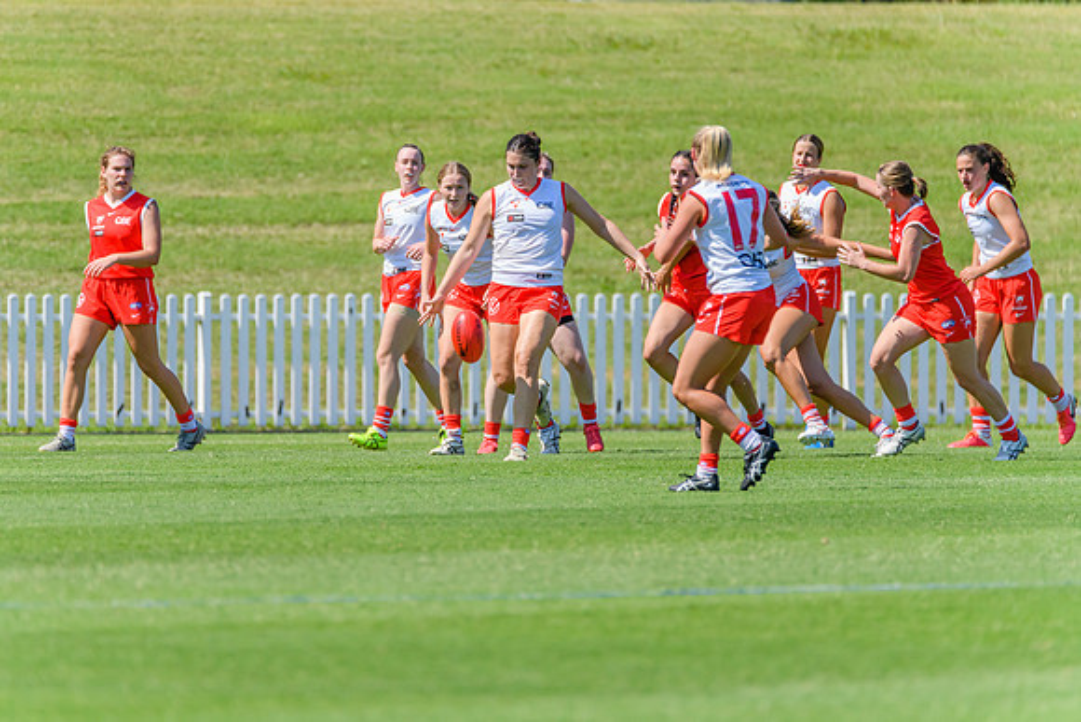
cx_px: 490
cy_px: 331
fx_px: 19697
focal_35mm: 656
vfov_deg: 2.1
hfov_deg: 3.1
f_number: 7.1
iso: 800
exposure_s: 1/2000
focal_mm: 600
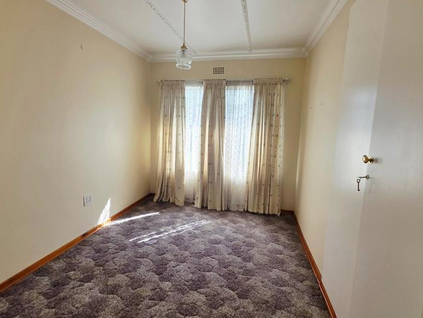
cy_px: 148
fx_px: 183
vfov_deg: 81.6
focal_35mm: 15
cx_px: 212
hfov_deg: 98.2
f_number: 1.9
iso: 32
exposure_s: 1/101
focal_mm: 2.2
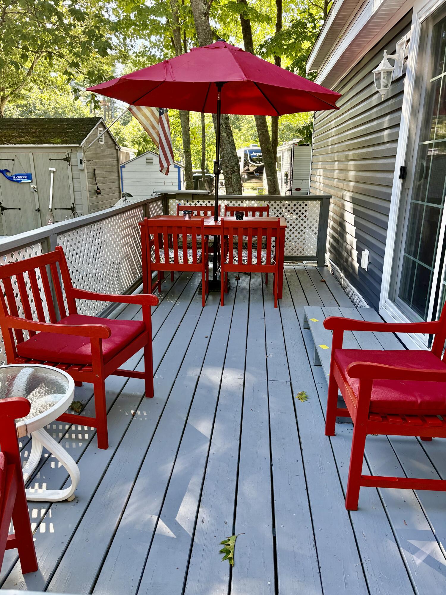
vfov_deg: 67.3
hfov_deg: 53.1
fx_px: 447
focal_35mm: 26
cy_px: 298
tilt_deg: -14.8
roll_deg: -0.7
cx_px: 223
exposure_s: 1/238
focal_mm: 5.96
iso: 80
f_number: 1.6
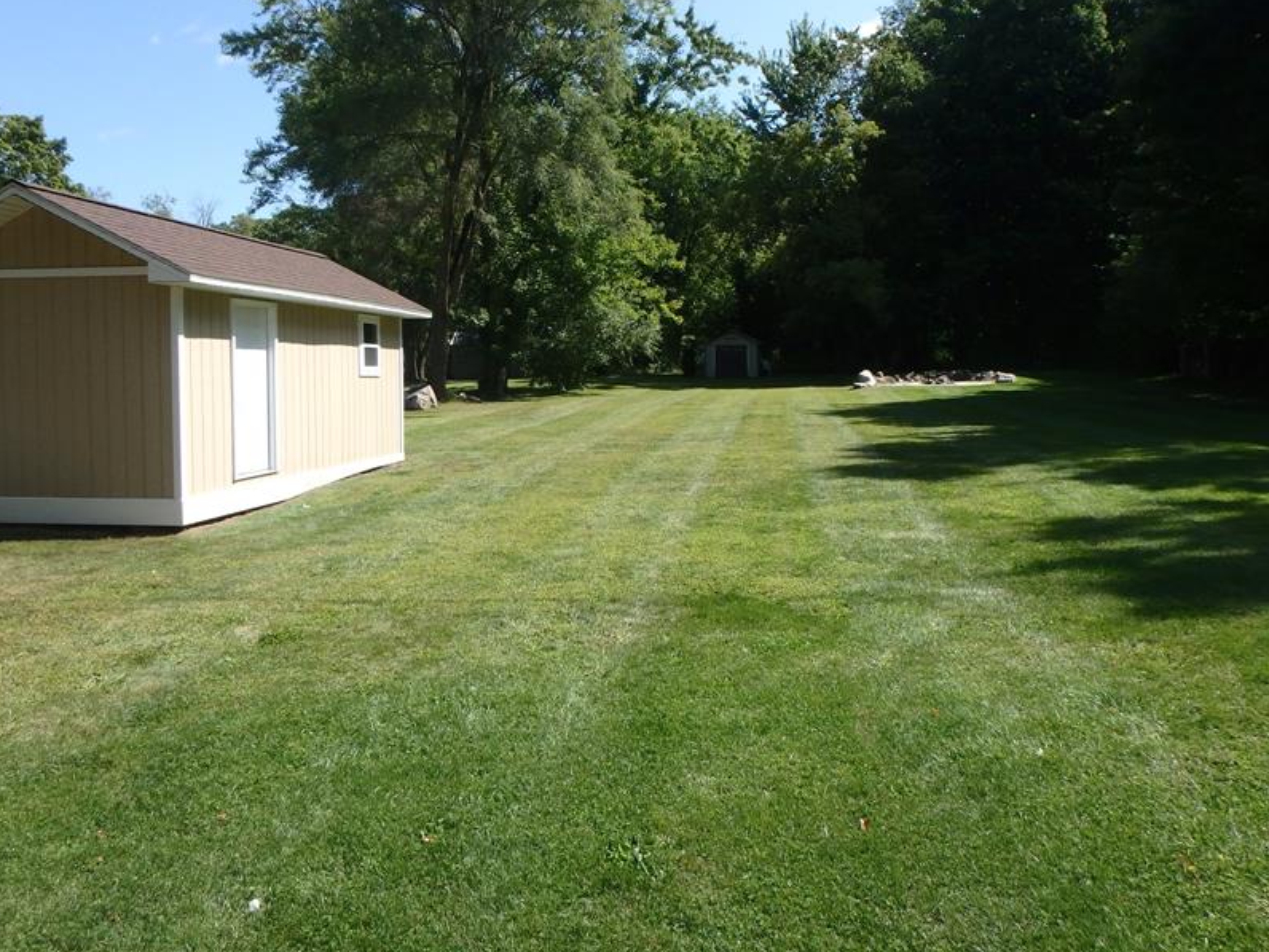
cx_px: 709
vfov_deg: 51.3
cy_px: 427
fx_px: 990
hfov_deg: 65.1
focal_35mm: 27
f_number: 3.5
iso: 125
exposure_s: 1/800
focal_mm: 3.7
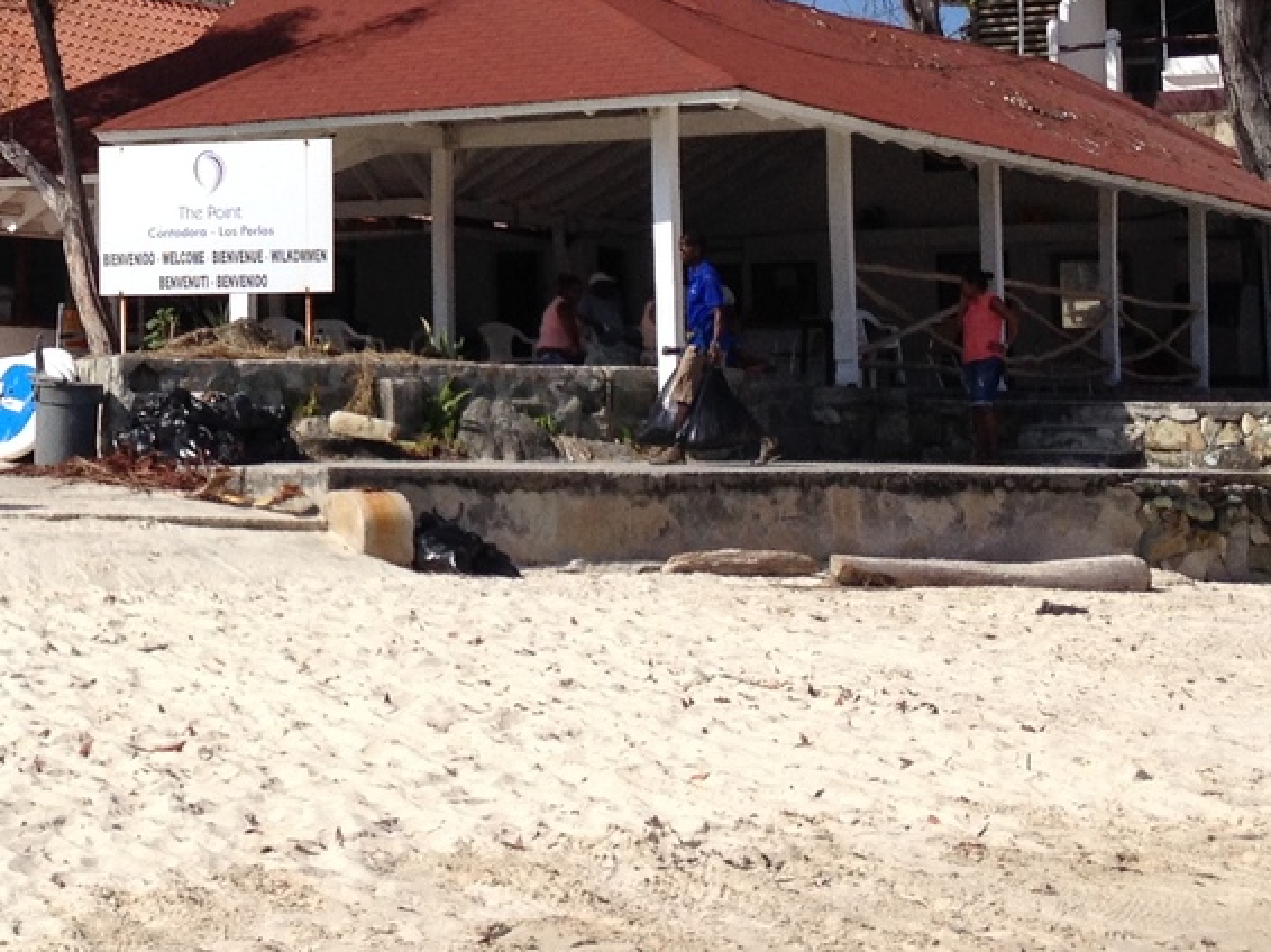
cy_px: 25
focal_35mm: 99
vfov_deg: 14.7
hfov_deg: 19.3
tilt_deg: +4.1
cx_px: 27
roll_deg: +0.9
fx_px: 3633
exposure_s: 1/2762
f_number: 2.4
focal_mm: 4.28
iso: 50
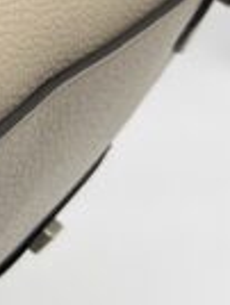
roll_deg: -0.8
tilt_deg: -28.8
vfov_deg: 9.9
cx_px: -531
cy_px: 32
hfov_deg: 6.6
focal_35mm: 198
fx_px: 1749
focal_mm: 5.7
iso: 32
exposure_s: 1/104
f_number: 1.5
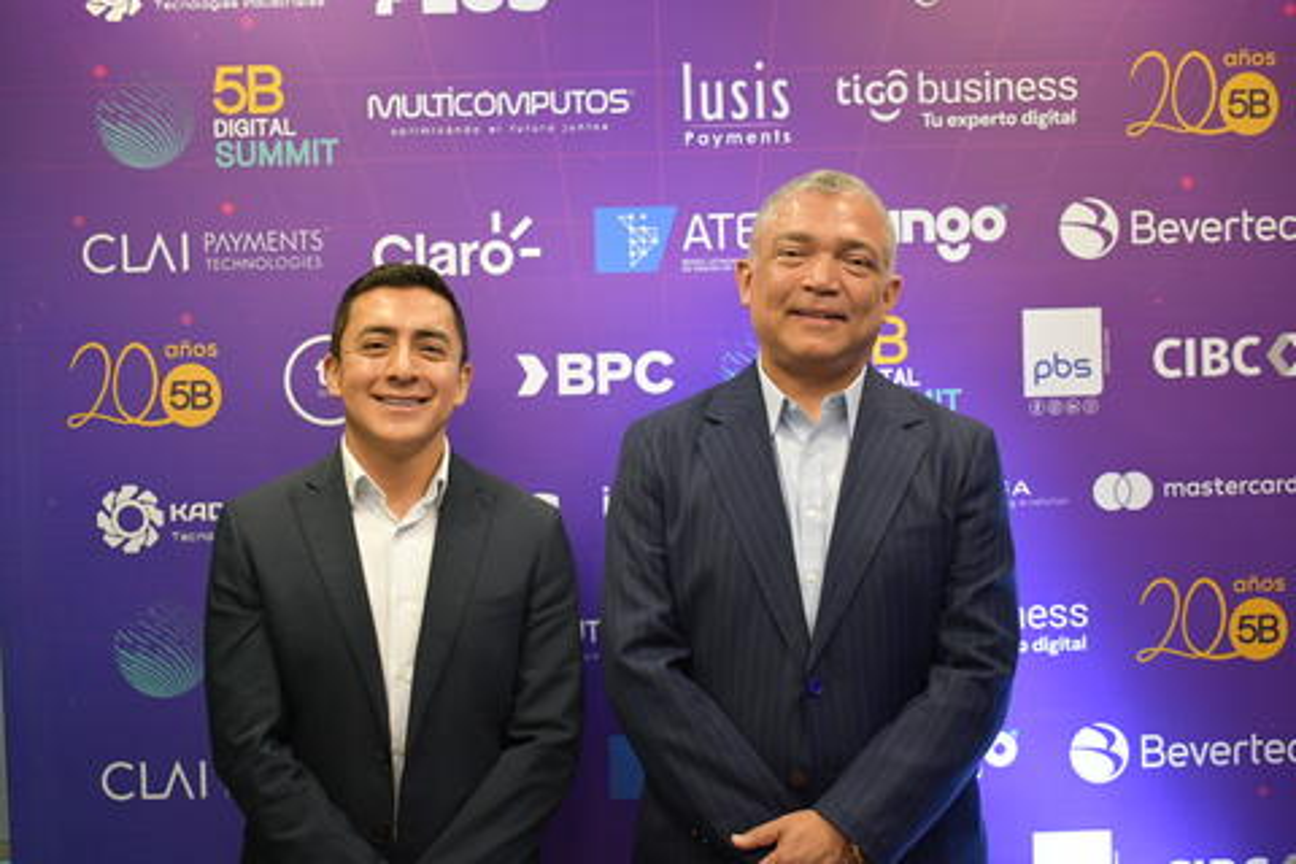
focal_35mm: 51
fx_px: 1836
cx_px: 648
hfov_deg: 38.9
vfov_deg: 26.5
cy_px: 432
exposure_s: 1/125
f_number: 4.5
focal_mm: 34
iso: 2500
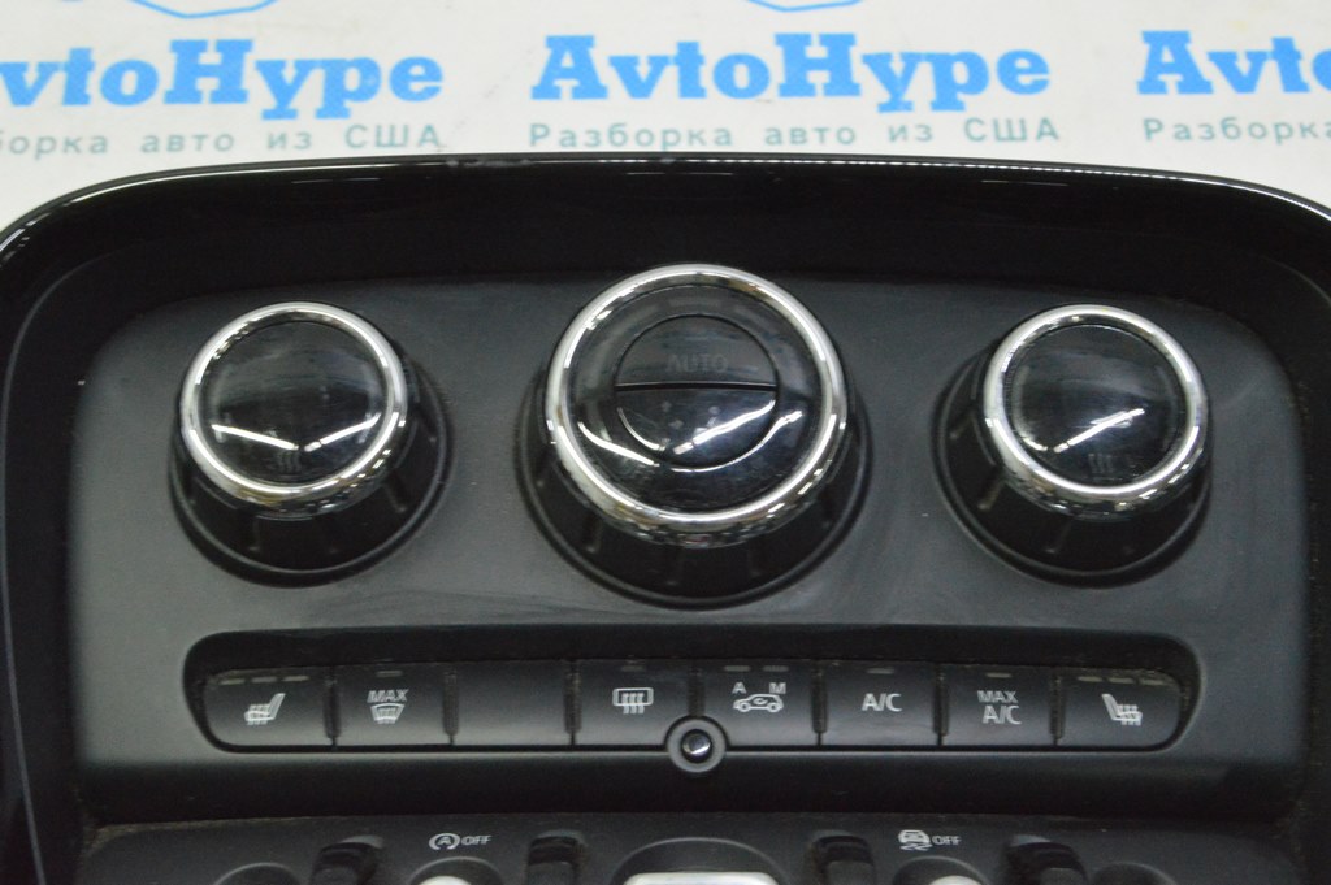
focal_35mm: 57
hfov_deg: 35.1
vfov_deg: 23.7
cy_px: 442
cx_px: 666
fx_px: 2106
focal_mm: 38
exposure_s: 1/20
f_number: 20
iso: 6400
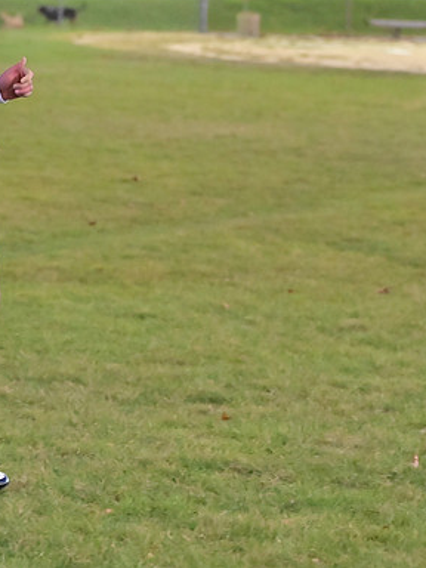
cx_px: 78
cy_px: 283
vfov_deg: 8.7
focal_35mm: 228
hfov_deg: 6.5
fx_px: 3741
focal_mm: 105
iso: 6400
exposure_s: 1/500
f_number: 4
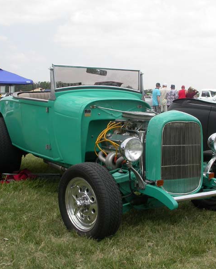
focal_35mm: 50
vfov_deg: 37.3
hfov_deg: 30.3
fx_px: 399
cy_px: 133
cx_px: 119
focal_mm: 7.85
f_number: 6.7
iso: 100
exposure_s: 1/282
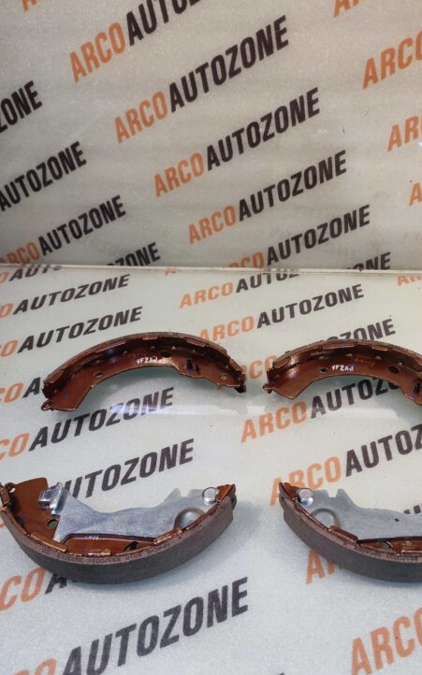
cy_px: 352
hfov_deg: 59.0
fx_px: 368
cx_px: 258
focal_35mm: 20
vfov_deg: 85.0
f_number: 1.79
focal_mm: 4.74
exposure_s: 1/50
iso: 316
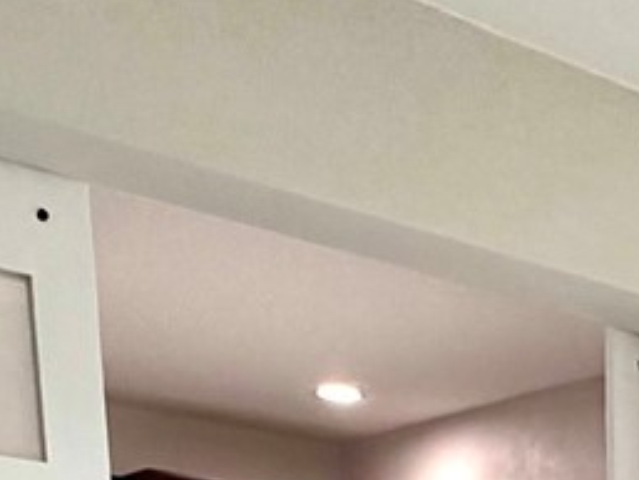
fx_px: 1607
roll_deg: -0.9
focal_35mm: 87
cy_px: 1087
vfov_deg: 13.4
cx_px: 913
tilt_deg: -10.0
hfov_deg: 19.9
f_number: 2.2
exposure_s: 1/120
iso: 100
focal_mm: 2.22
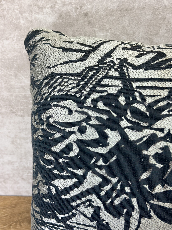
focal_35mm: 48
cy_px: 115
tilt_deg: -20.3
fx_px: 318
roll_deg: +2.3
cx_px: 86
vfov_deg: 39.7
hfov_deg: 30.3
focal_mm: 6.86
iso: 80
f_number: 1.78
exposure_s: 1/230
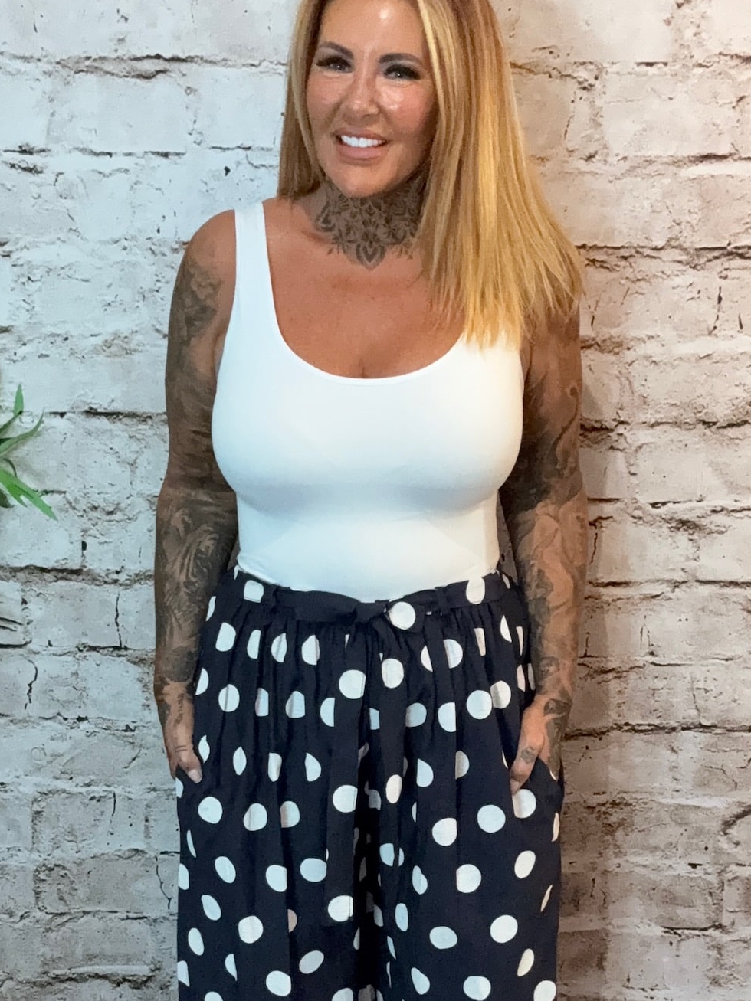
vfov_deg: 40.2
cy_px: 617
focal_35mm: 47
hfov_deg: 30.8
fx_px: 1360
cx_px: 315
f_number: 1.9
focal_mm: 2.69
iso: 320
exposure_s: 1/50
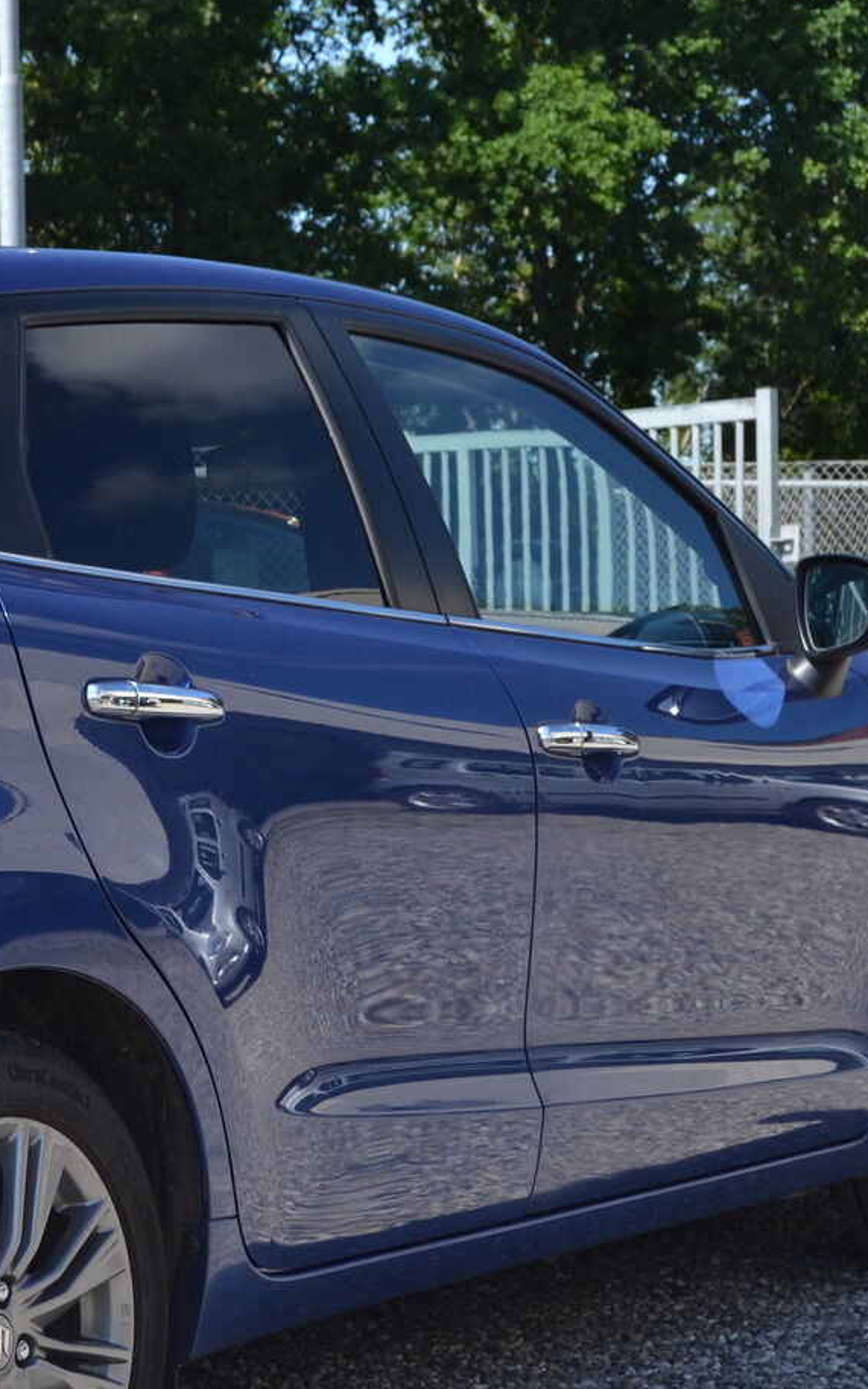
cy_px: 853
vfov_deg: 23.0
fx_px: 3405
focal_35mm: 90
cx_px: -204
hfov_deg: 14.0
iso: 100
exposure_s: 1/250
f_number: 8
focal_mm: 28
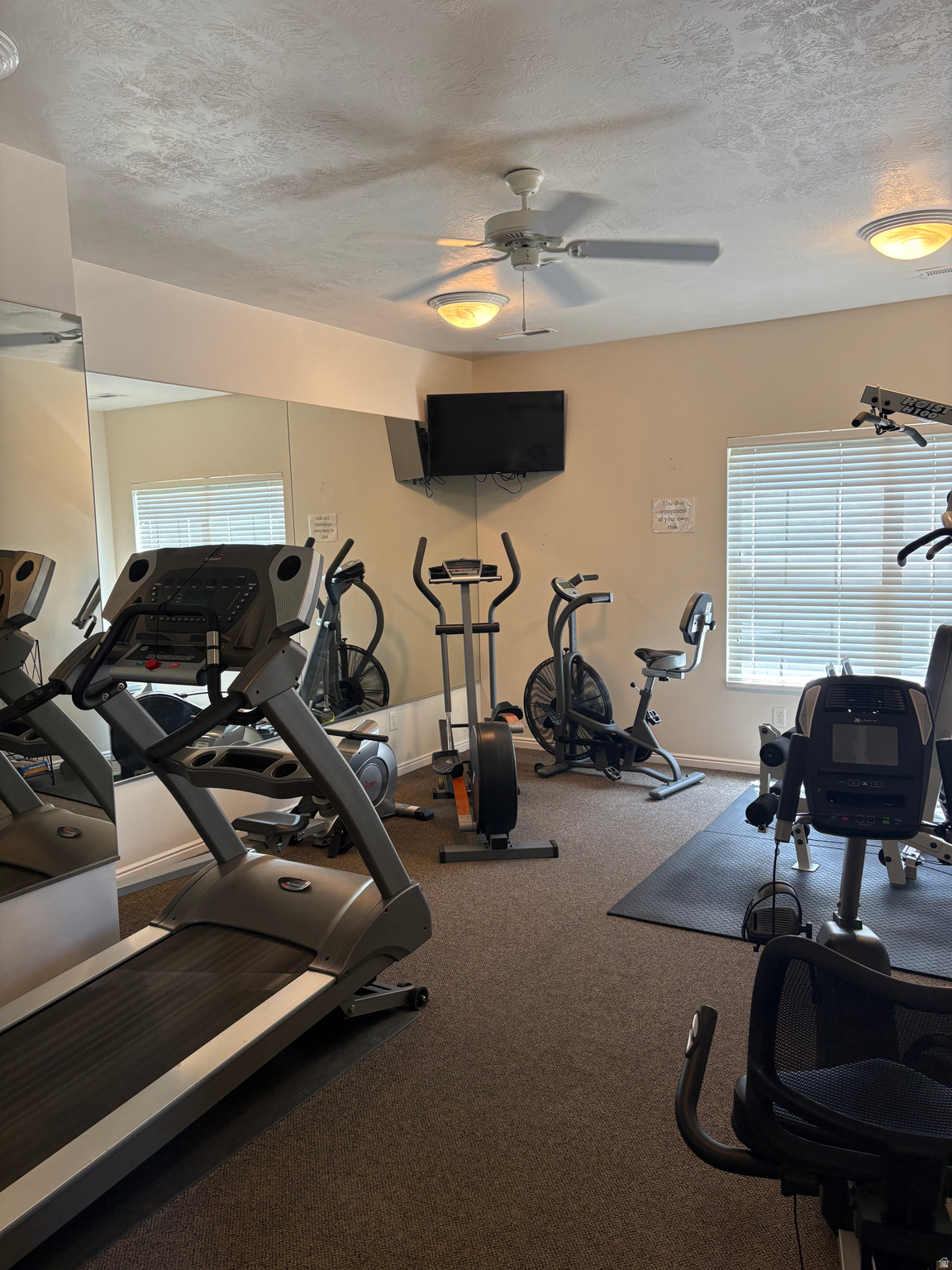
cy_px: 635
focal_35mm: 26
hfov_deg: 53.1
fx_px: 953
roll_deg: +0.7
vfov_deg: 67.3
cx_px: 476
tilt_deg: -6.2
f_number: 1.6
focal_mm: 5.96
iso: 125
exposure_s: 1/60
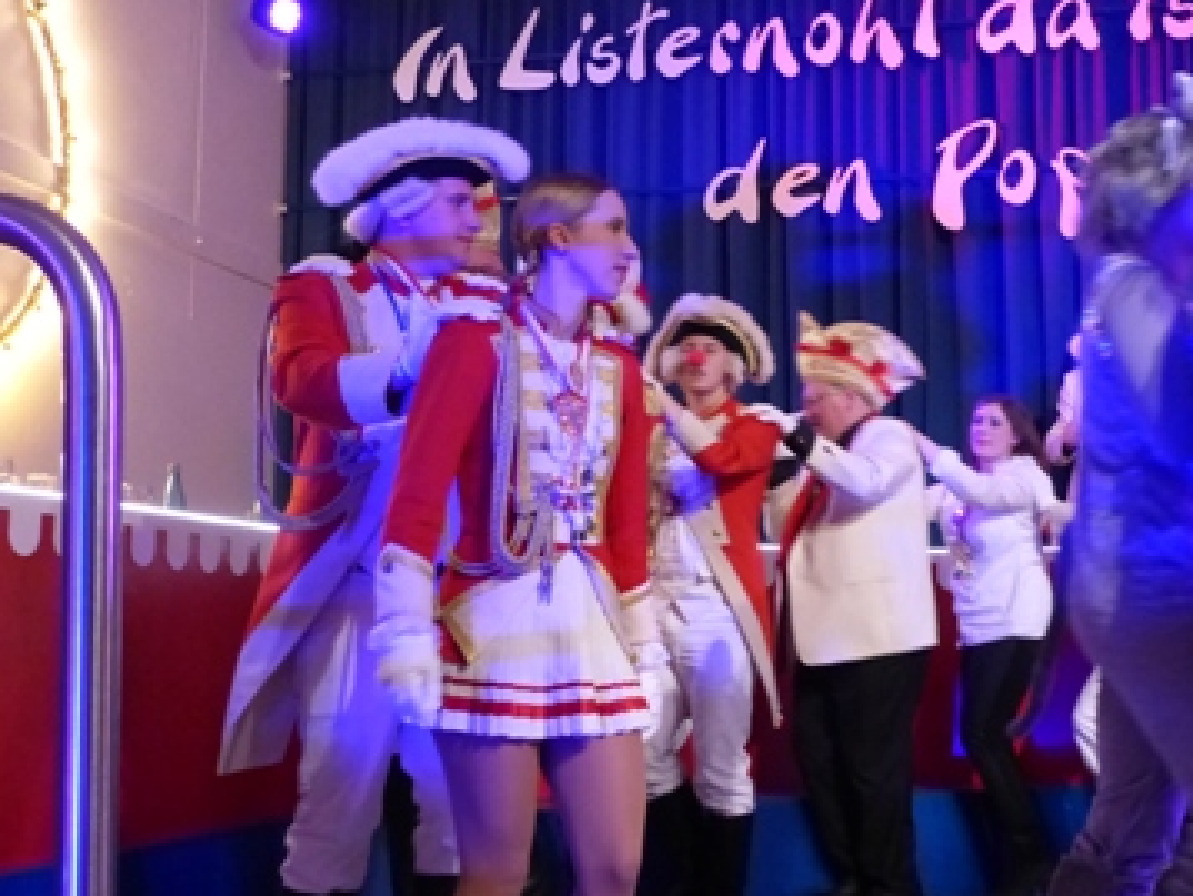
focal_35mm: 45
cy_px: 466
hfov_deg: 41.7
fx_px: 1552
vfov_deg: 32.2
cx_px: 760
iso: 800
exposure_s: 1/40
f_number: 2.8
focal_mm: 5.6
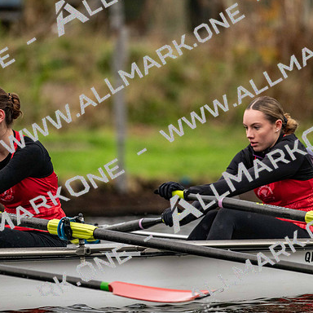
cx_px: 100
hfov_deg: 3.4
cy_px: 156
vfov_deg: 3.4
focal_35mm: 513
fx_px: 5248
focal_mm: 400
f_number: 4.5
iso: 3600
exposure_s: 1/2000
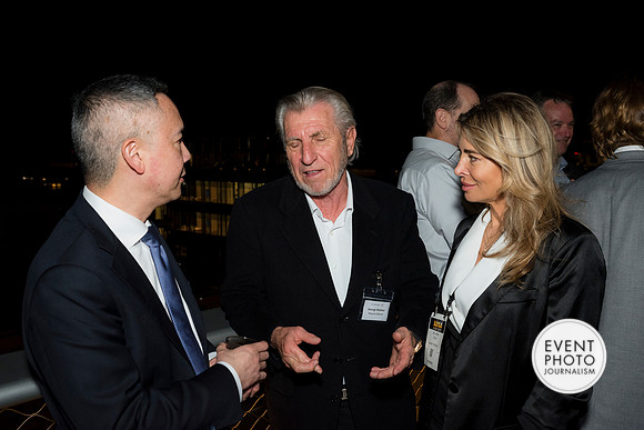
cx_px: 322
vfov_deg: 36.9
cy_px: 215
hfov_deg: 53.1
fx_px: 644
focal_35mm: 36
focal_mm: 36
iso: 1250
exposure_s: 1/125
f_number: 5.6
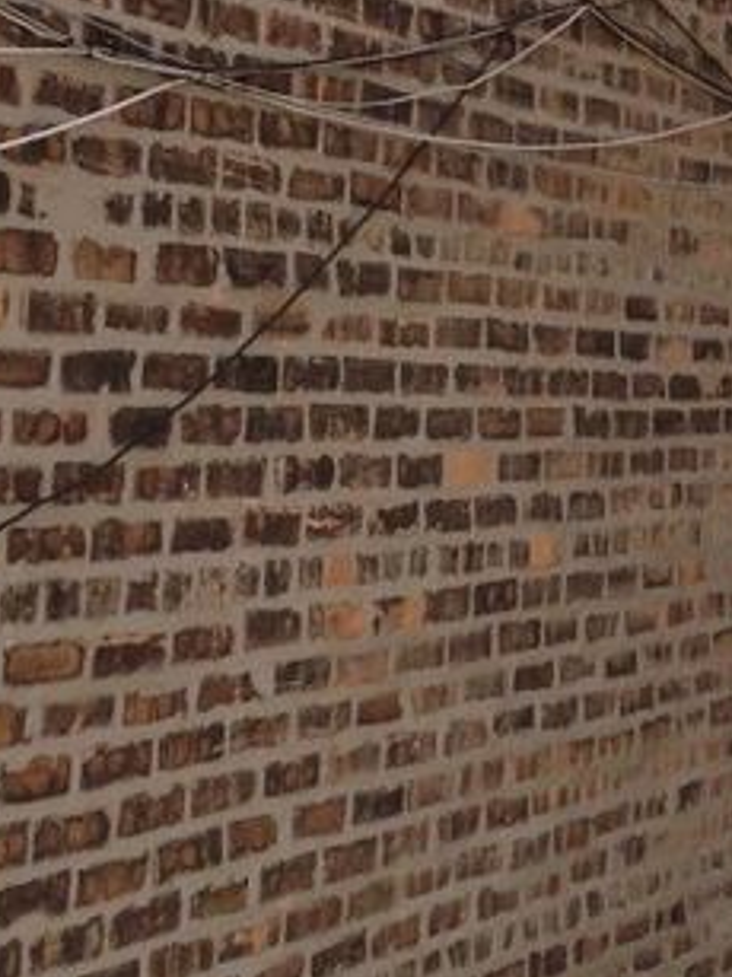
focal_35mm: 123
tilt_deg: +5.2
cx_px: 578
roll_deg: -0.8
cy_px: 115
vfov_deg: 15.8
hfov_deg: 12.0
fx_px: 3470
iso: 50
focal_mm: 4.28
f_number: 2.4
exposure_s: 1/775
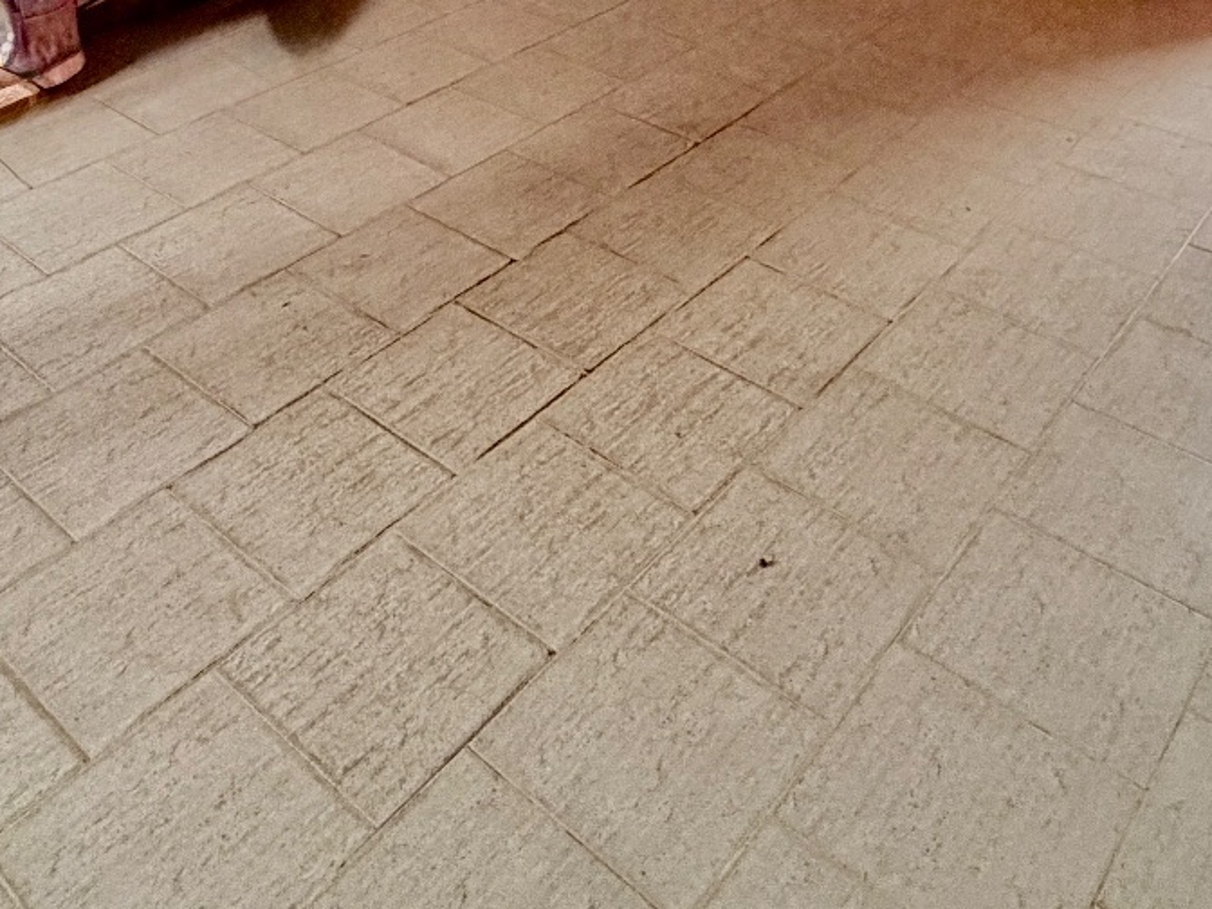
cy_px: -274
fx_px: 1401
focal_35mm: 40
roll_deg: -0.3
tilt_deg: -10.6
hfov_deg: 46.7
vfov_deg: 29.1
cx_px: 523
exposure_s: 1/60
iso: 500
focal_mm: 2.22
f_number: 2.2
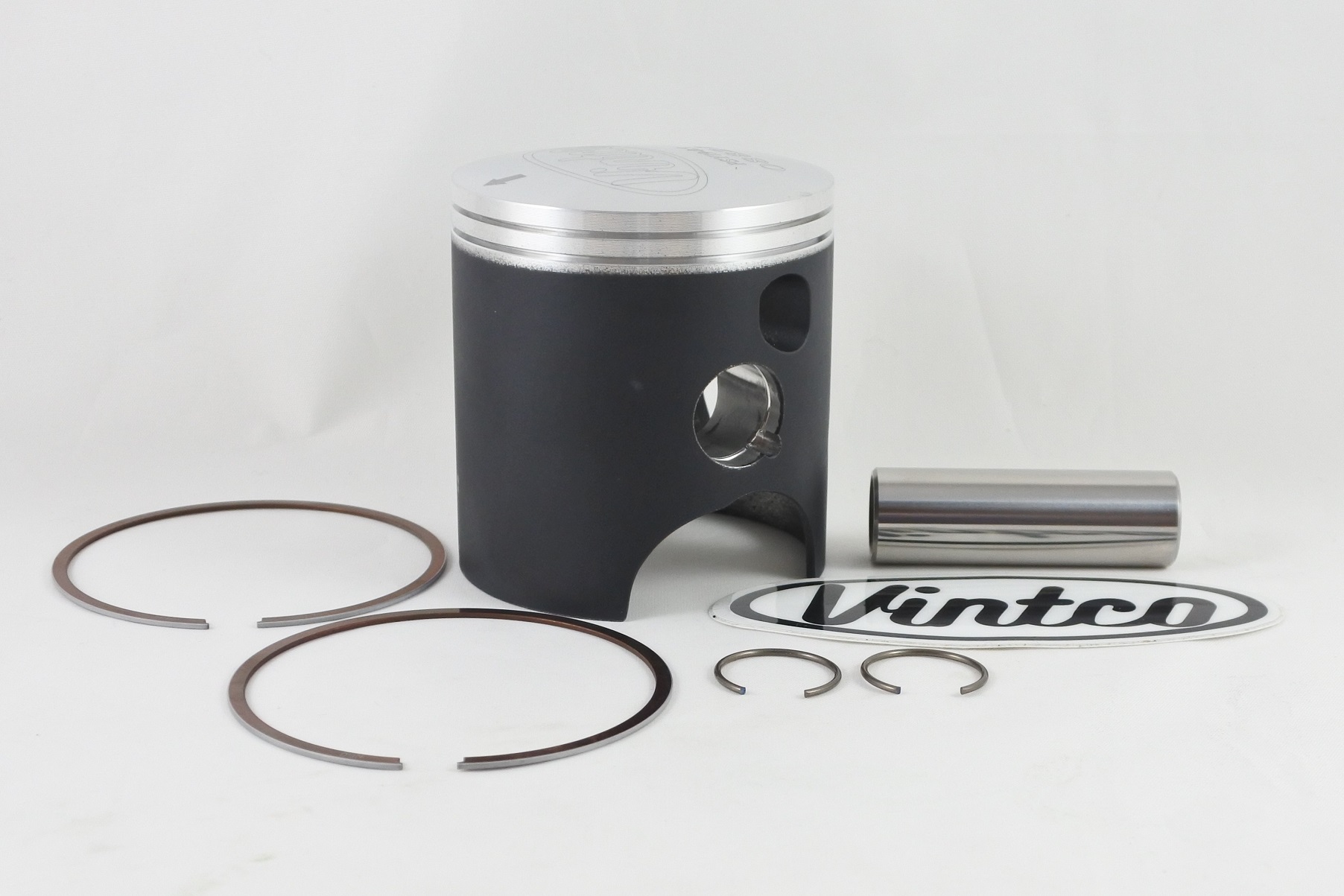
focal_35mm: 38
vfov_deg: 35.1
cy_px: 448
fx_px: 1419
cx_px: 672
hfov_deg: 50.7
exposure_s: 1/125
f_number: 4
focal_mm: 14.3
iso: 500
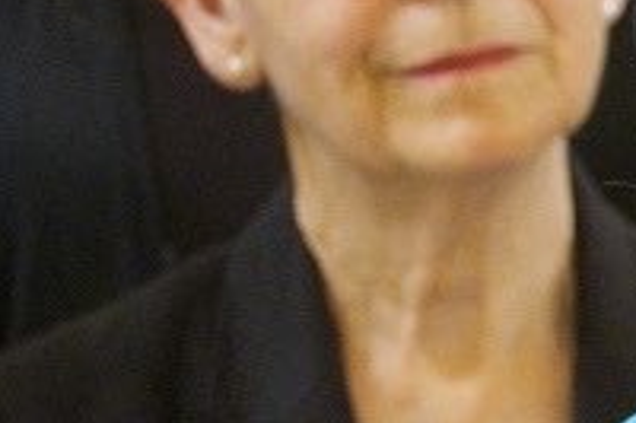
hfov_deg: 0.8
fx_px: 47660
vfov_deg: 0.5
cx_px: 1374
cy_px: 464
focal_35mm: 2700
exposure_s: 1/100
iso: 8000
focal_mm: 400
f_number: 6.4
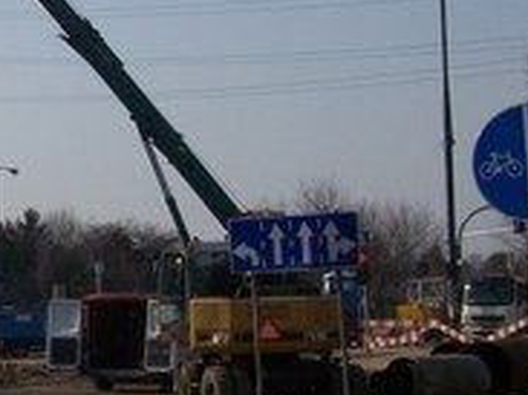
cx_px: -167
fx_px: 1921
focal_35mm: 126
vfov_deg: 11.7
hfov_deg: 14.9
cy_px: 40
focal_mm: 6
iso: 80
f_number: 4.8
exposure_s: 1/971
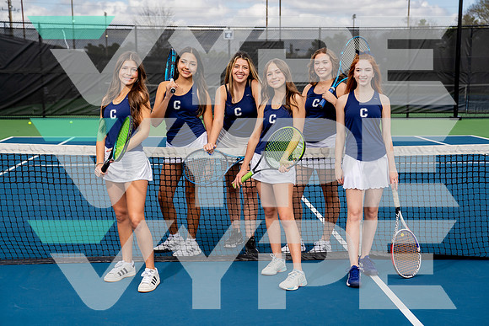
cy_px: 163
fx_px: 706
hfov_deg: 38.2
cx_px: 244
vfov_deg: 26.0
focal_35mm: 52
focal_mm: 52
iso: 100
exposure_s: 1/1000
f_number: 4
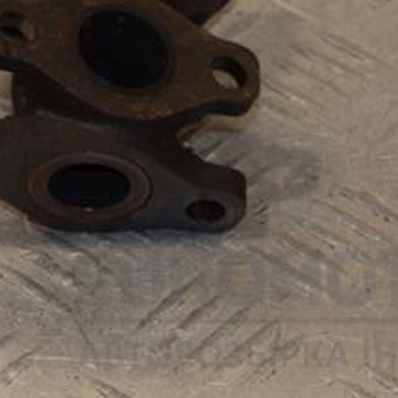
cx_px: 43
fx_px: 3707
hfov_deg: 6.1
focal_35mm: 285
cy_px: 31
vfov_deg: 6.1
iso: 800
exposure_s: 1/200
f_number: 8
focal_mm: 80
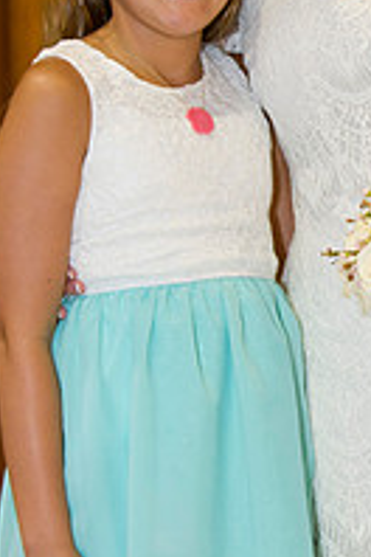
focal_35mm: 177
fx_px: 2736
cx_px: 356
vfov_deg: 11.6
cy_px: 166
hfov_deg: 7.7
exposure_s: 1/100
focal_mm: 78
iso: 1600
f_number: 2.8
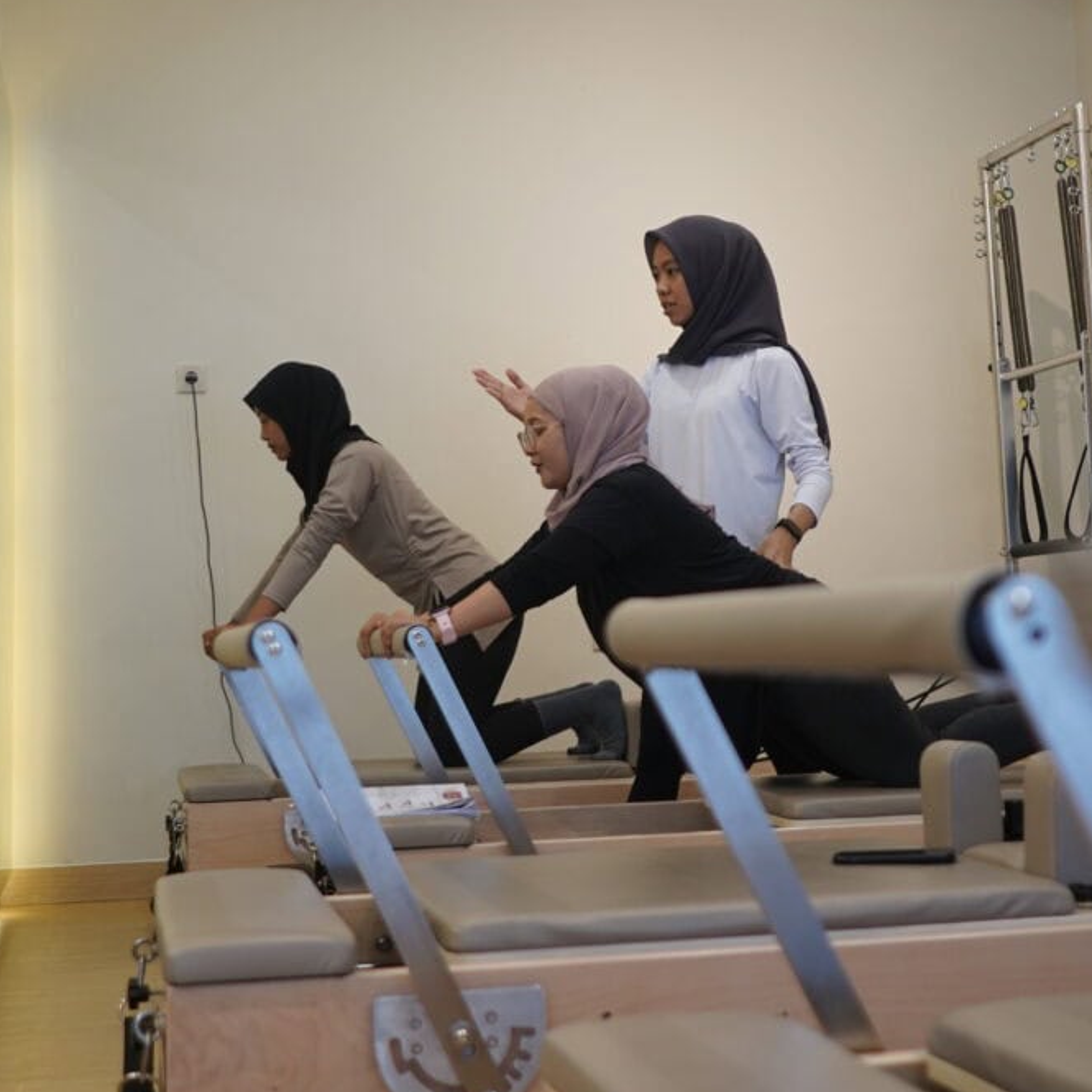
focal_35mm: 55
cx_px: 549
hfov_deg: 31.1
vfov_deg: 30.9
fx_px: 1963
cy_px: 371
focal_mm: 28
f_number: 2
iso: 320
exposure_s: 1/100
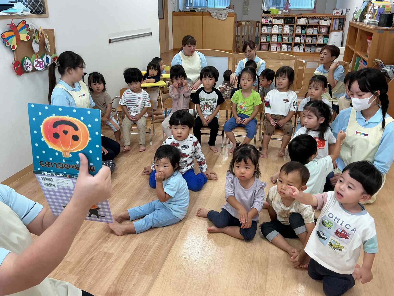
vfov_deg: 48.2
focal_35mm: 29
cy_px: 148
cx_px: 197
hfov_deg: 61.7
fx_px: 330
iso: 40
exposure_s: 1/120
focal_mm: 3
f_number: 1.8
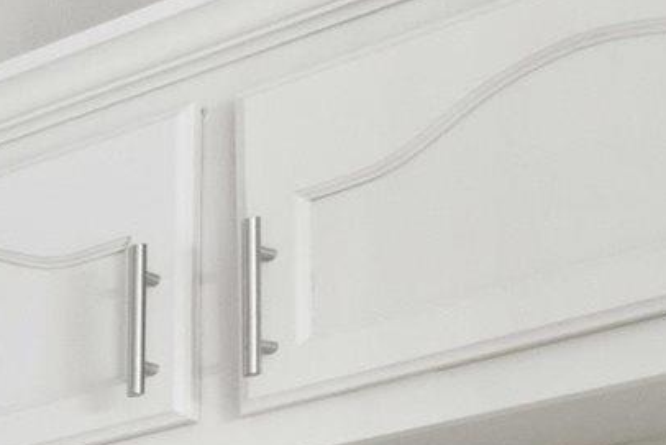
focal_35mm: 121
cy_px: 1149
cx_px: -1621
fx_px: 2239
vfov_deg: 9.7
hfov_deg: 9.7
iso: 640
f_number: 13
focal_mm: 16
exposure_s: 1/10
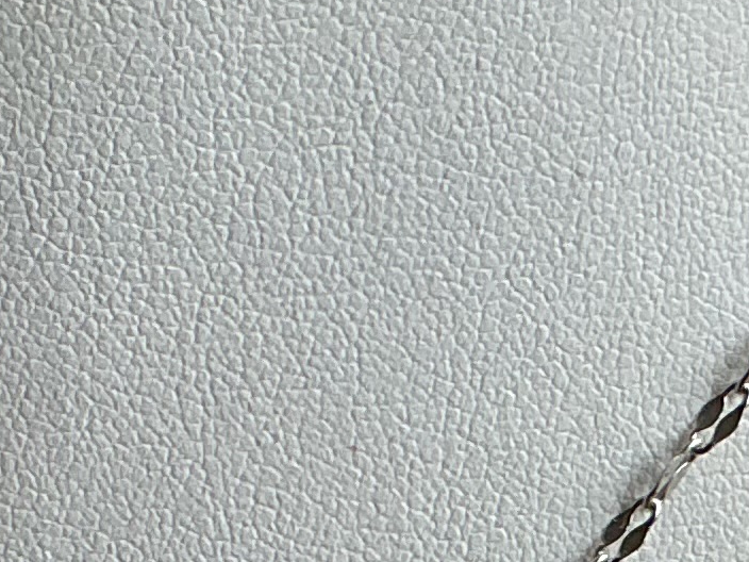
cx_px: 197
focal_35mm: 166
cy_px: 862
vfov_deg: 8.7
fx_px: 3592
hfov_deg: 11.9
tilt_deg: -45.9
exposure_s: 1/100
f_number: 1.8
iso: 32
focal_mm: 3
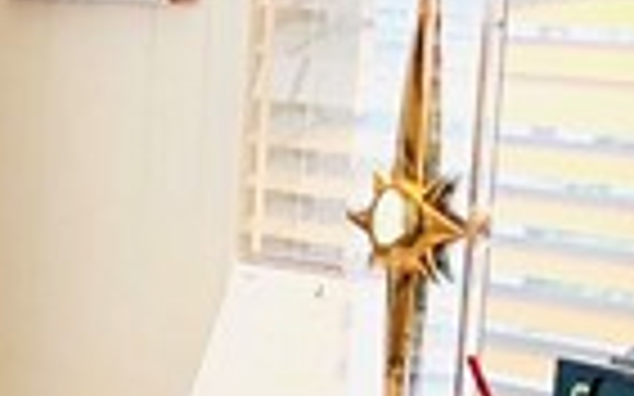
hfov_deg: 8.9
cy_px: 403
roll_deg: -0.7
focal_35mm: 216
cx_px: -805
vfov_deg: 6.1
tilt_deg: -6.5
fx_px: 3731
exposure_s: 1/120
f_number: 1.8
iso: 64
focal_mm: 4
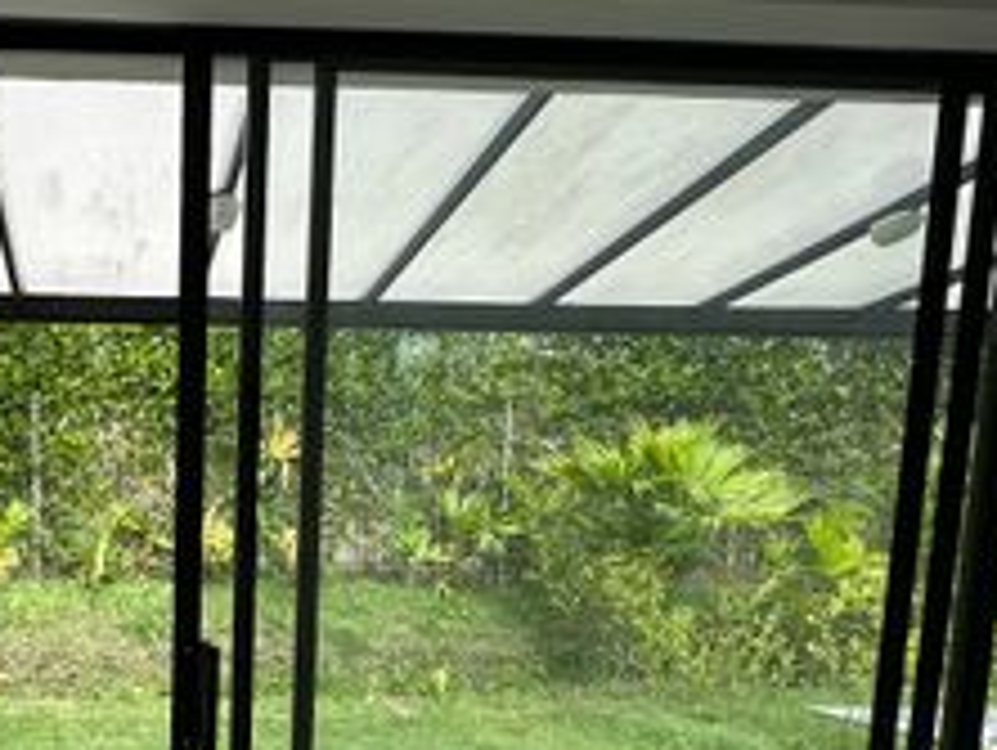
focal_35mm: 42
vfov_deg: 31.9
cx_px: 141
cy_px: 737
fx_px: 1211
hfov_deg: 41.9
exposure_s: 1/310
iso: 40
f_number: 2.2
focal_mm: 2.22
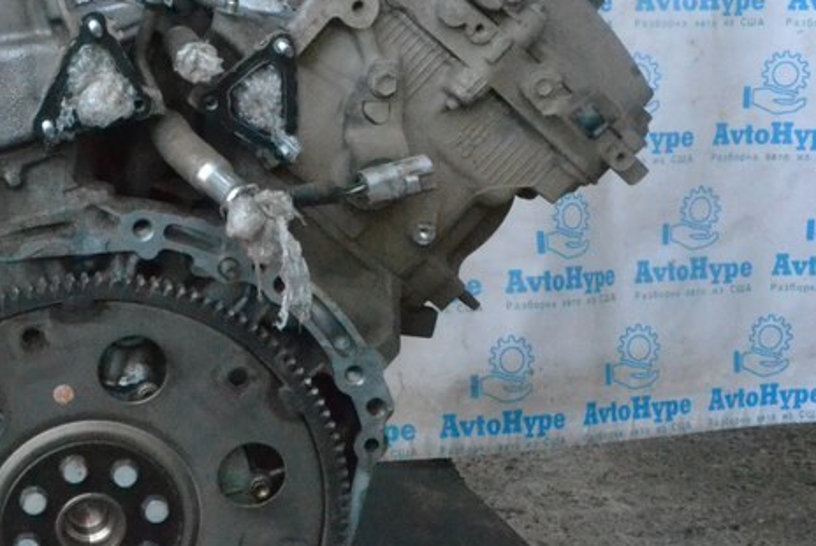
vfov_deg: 15.9
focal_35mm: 86
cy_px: 223
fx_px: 1950
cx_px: 65
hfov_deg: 23.0
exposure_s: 1/125
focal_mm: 26
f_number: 11
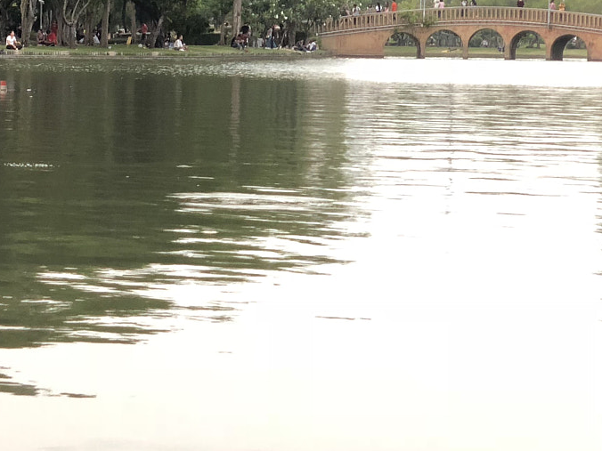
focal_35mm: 123
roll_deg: +0.0
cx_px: -105
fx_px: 2139
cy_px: 111
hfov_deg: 15.5
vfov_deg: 12.0
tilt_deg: -2.7
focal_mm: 6
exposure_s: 1/33
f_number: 2.4
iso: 80
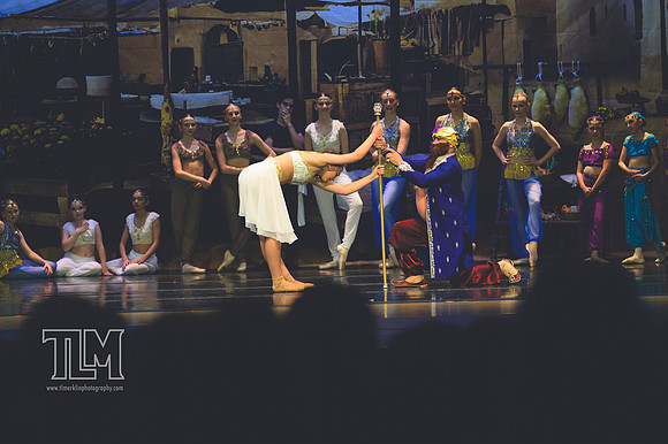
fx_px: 3468
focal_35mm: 187
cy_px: 222
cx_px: 334
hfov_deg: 11.0
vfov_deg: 7.3
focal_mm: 125
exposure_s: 1/500
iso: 1400
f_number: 2.8
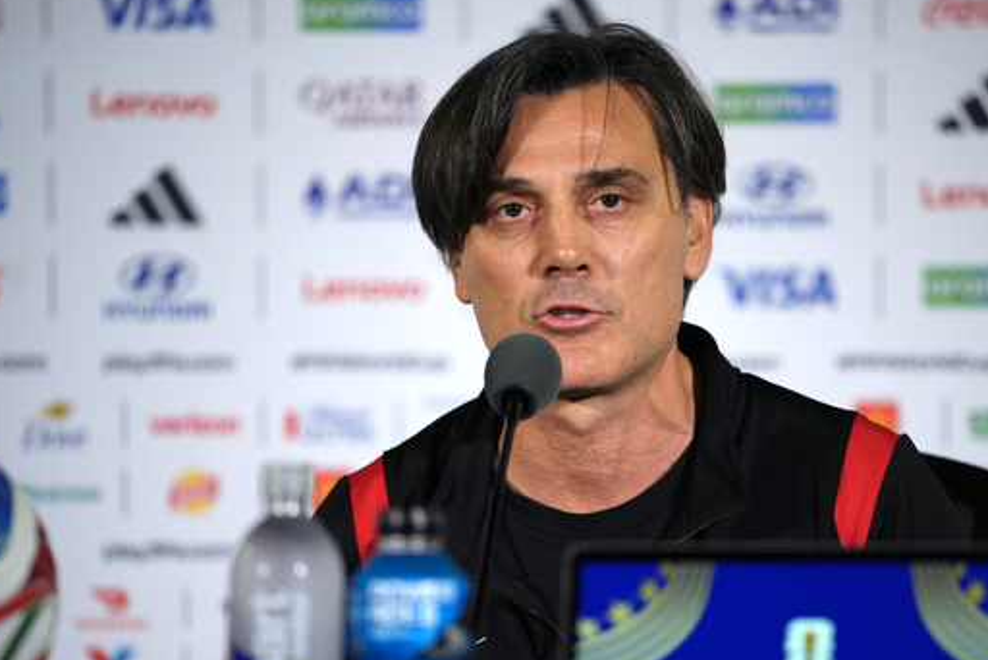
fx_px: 6865
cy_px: 383
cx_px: 590
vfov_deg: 5.5
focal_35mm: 250
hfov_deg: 8.2
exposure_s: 1/400
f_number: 2.8
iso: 800
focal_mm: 200
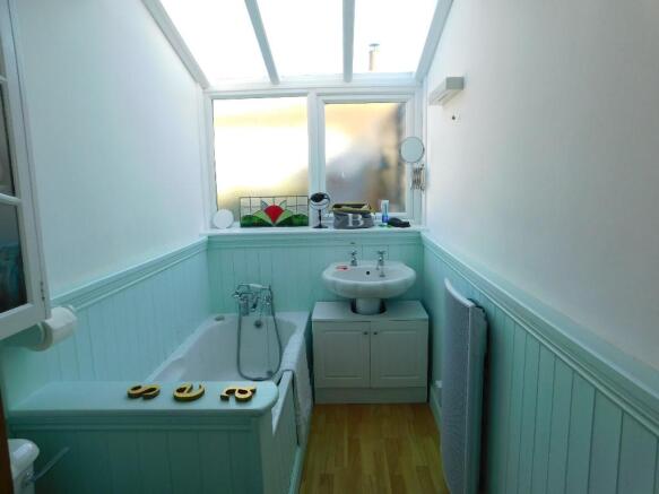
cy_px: 247
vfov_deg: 58.9
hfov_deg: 73.9
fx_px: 438
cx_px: 330
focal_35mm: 23
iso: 125
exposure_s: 1/160
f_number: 3
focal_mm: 4
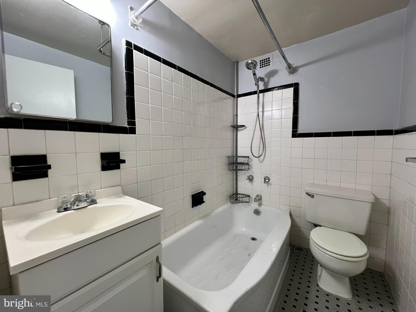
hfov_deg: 106.2
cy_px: 156
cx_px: 208
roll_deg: -0.1
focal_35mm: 13
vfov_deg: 89.9
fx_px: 156
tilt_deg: -3.2
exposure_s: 1/60
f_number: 1.8
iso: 200
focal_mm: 1.57
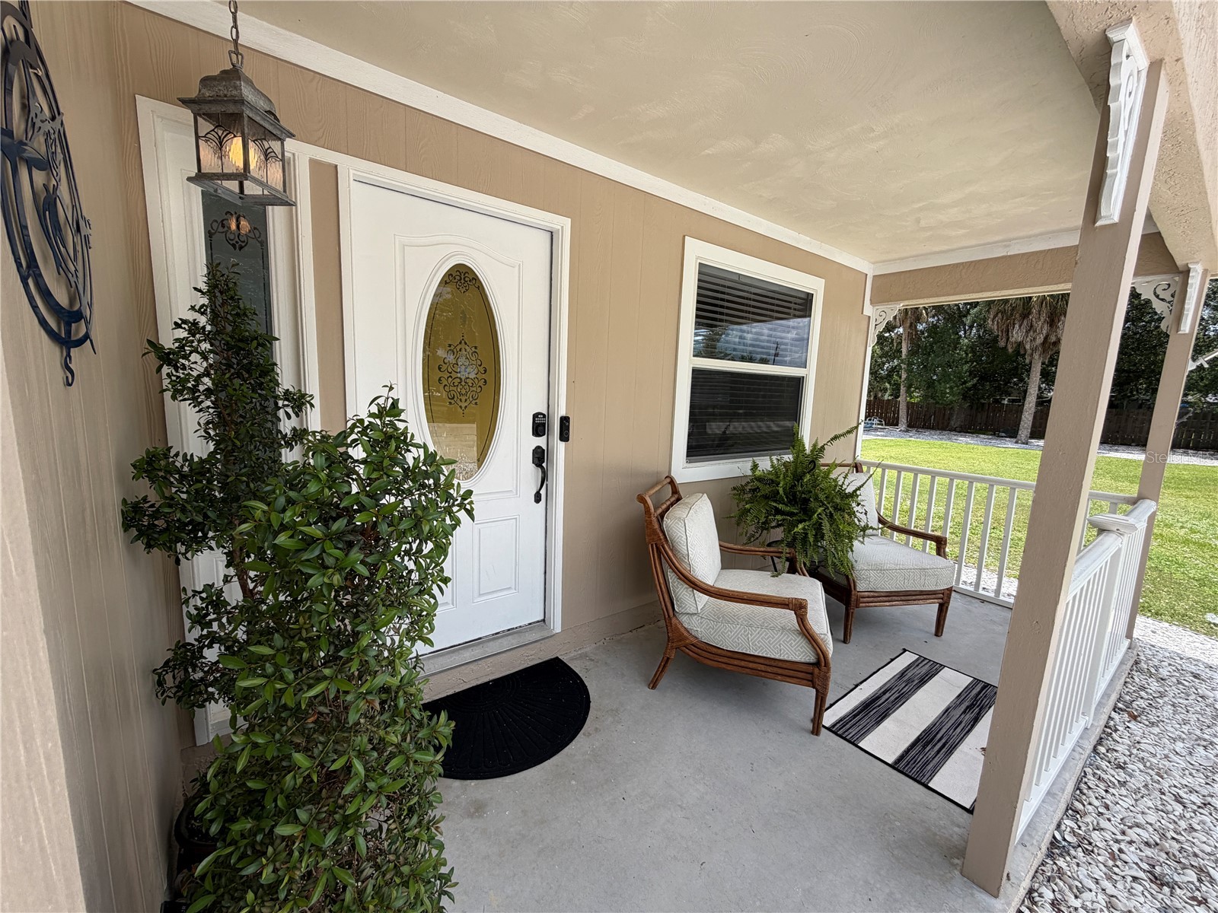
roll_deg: -2.0
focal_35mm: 14
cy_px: 456
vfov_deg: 85.7
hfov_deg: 102.1
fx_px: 493
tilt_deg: -7.8
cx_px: 609
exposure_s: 1/686
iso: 40
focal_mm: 2.22
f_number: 2.2
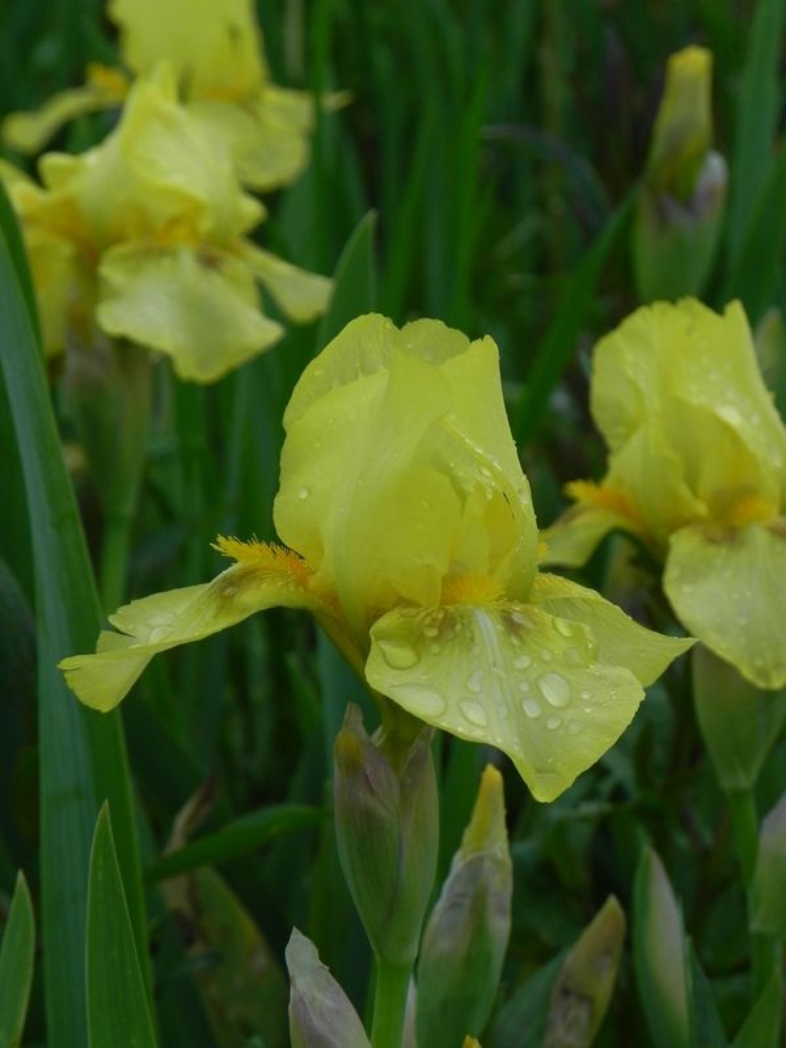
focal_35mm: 162
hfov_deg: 9.2
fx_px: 4905
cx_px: 393
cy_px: 524
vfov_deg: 12.2
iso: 160
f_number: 5
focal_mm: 28.8
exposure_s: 1/500
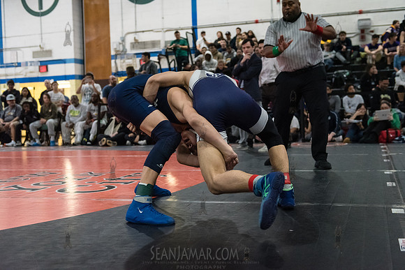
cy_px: 135
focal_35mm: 48
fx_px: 540
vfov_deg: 28.1
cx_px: 202
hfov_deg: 41.1
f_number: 3.2
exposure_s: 1/500
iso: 8000
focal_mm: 48
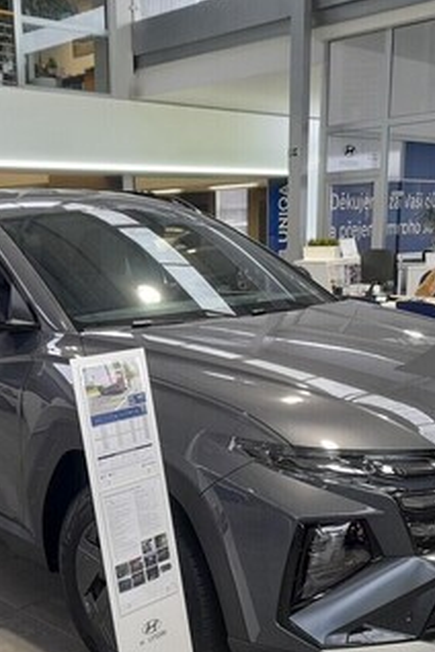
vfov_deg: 43.2
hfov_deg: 29.7
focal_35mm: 45
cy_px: 419
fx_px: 816
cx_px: 154
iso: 160
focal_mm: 4.6
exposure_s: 1/50
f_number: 2
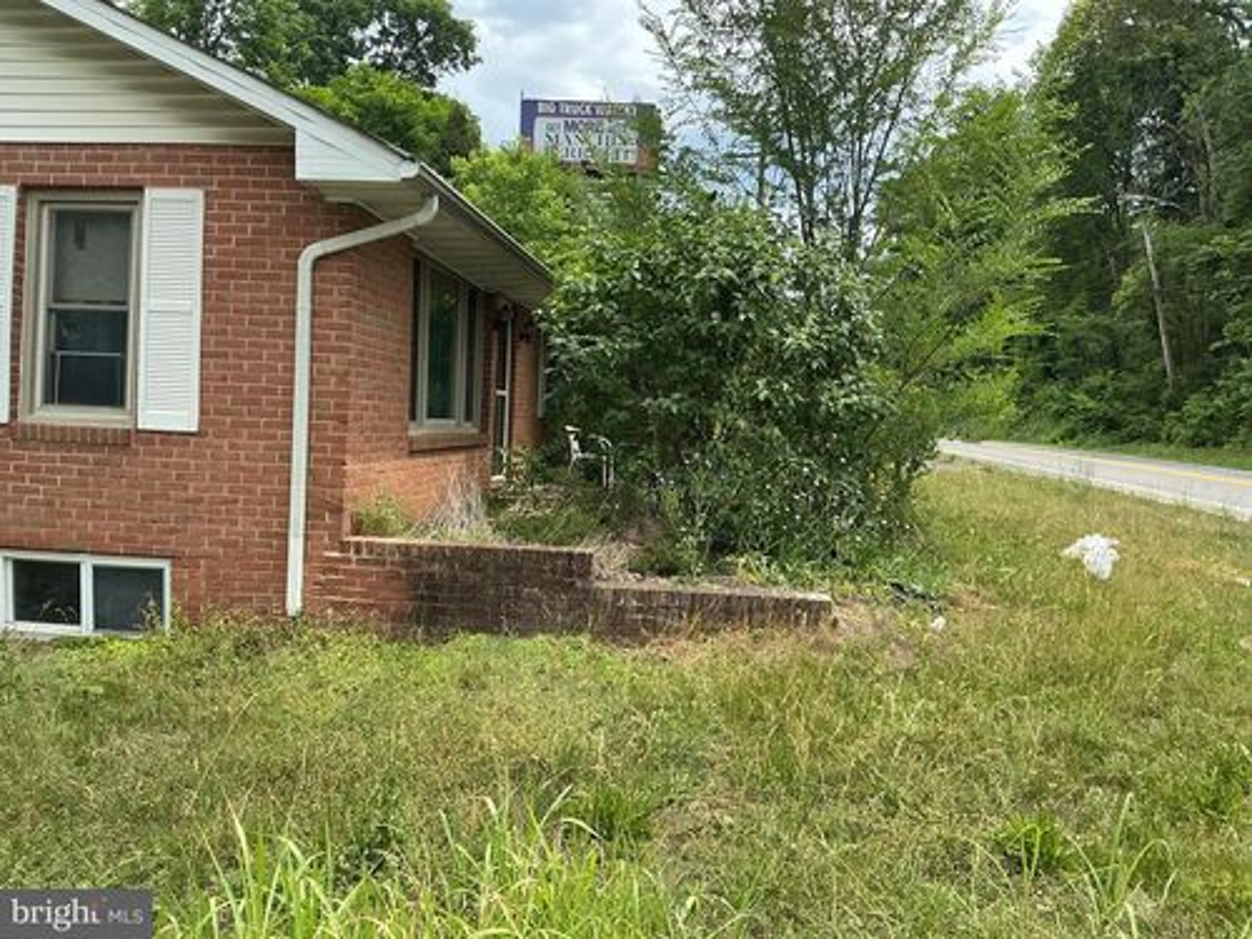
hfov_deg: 61.7
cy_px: 470
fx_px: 1049
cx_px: 626
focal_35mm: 29
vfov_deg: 48.2
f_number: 1.8
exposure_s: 1/683
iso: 25
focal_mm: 3
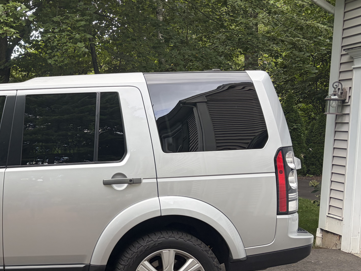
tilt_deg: -2.9
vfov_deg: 28.0
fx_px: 542
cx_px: 22
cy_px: 148
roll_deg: -2.3
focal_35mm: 52
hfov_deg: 34.3
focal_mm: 5.96
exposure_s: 1/131
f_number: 1.6
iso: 80
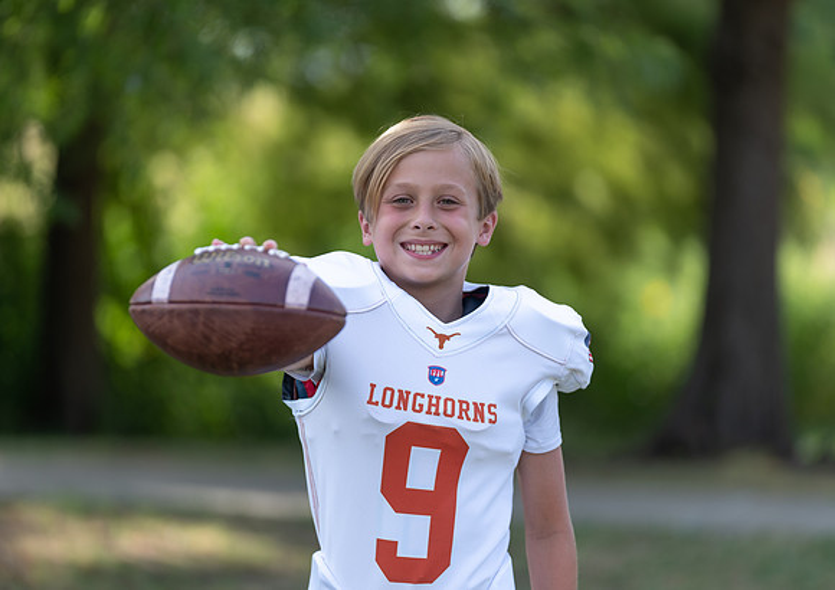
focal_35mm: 178
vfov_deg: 8.0
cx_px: 410
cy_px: 310
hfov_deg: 11.3
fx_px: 4214
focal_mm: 162
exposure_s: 1/400
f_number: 2.8
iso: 100
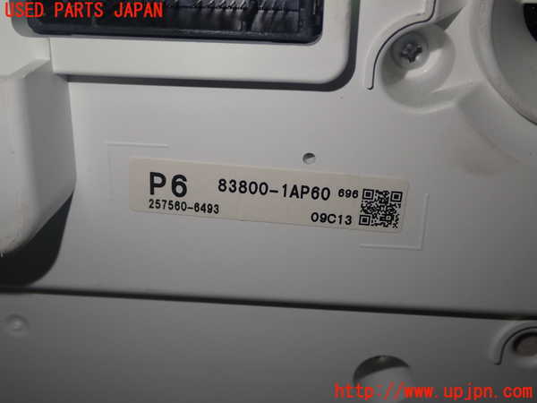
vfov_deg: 32.9
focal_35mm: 44
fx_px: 683
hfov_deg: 42.9
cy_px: 202
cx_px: 268
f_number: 2.9
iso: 125
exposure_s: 1/80
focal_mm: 7.84
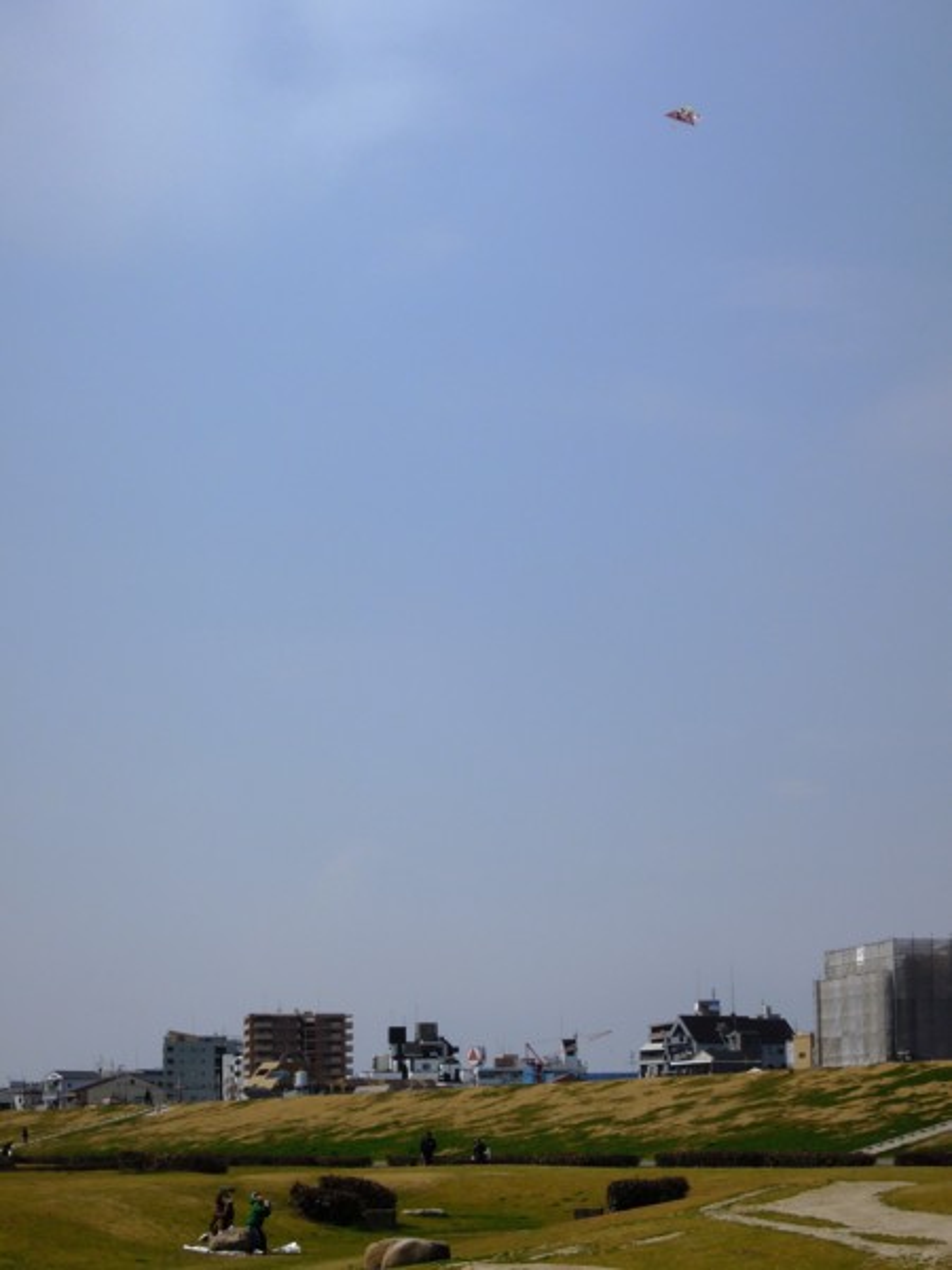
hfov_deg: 19.1
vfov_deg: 25.3
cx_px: 476
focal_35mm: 77
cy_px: 635
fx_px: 2824
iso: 160
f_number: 7.5
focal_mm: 13.8
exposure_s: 1/1250
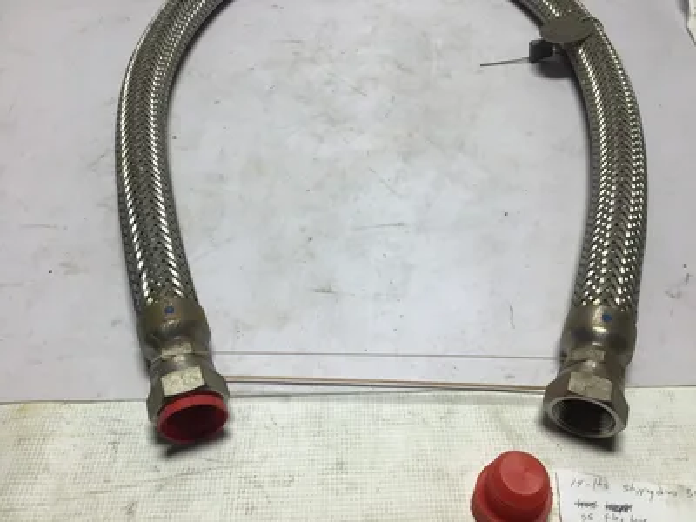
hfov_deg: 58.4
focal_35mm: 31
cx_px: 348
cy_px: 261
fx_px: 623
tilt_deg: -50.1
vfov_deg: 45.4
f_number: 2.4
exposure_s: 1/170
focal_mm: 3.3
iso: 25
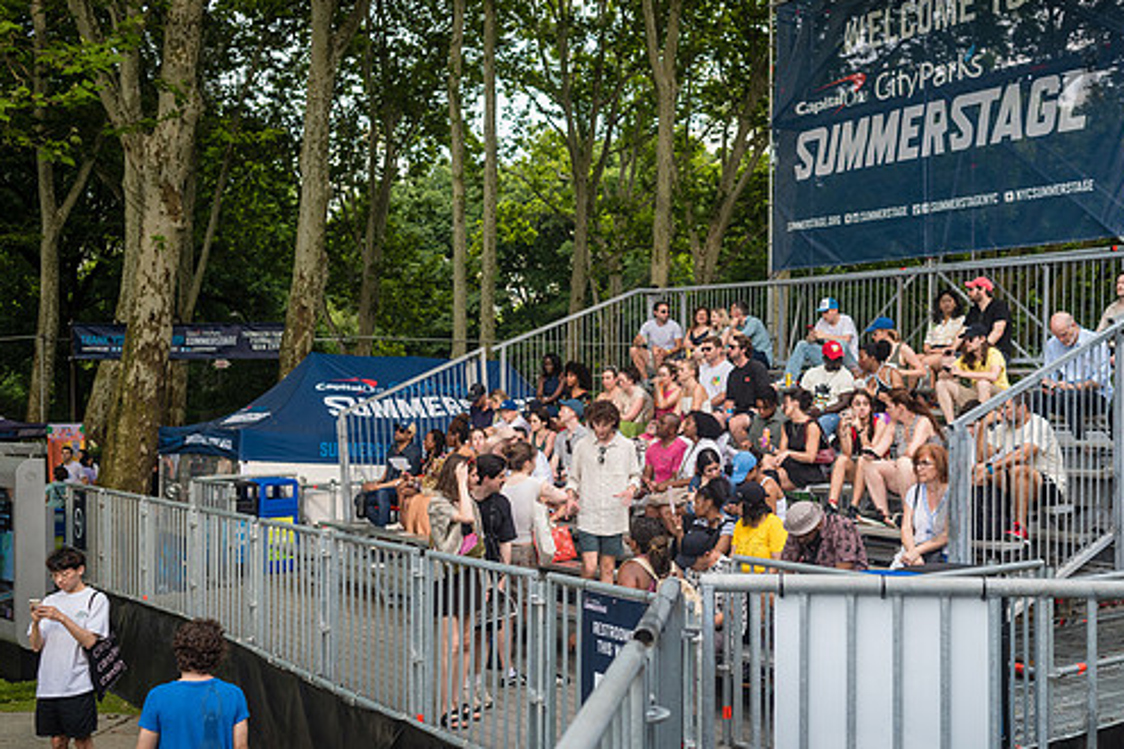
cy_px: 392
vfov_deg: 32.6
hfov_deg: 47.2
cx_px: 649
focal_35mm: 41
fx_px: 1280
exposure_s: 1/800
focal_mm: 35
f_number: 3.5
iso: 400
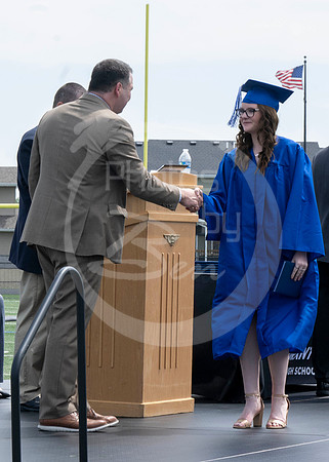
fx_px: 2323
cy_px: 151
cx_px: 95
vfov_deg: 11.3
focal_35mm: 177
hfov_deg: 8.1
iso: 200
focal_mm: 70
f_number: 13
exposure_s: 1/250
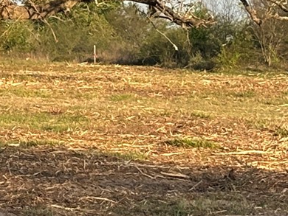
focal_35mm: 273
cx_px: -397
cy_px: -123
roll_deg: +1.8
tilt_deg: +4.9
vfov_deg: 5.4
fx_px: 2273
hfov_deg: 6.9
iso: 32
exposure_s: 1/1499
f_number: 1.6
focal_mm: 5.96
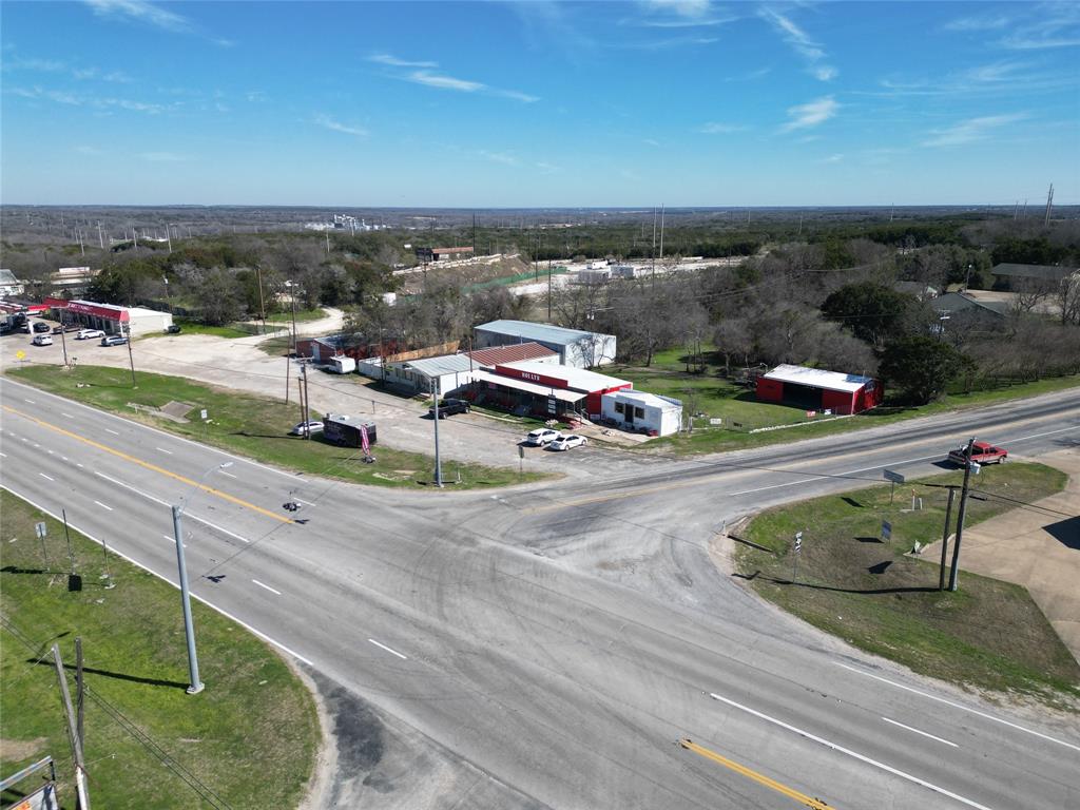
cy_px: 405
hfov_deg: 71.6
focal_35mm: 24
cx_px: 540
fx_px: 749
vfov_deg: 56.8
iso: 110
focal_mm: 6.72
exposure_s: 1/3000
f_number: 1.7
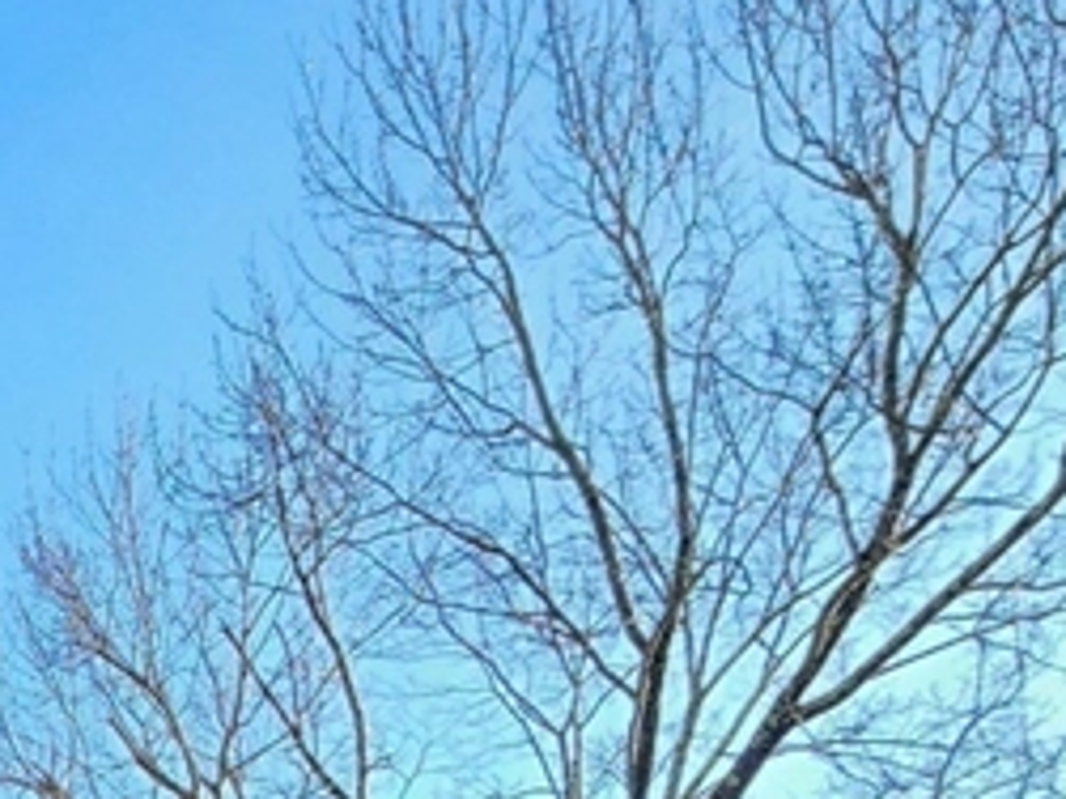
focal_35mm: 53
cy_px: 1428
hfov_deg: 28.7
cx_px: -361
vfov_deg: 20.1
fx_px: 1631
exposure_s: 1/120
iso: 80
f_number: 2.2
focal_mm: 2.2
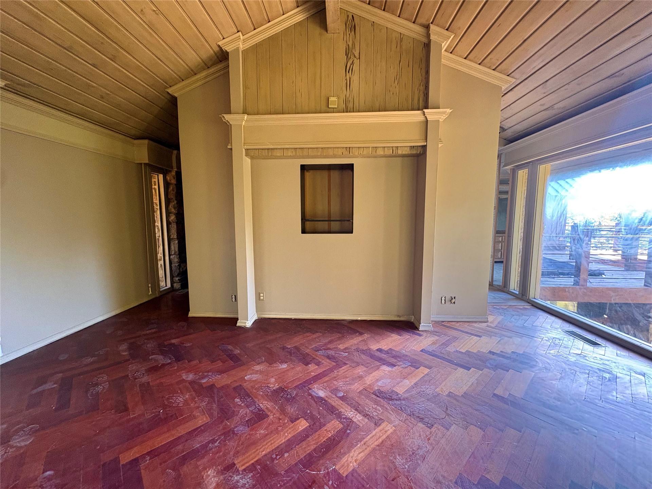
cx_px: 326
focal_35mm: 14
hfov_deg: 102.1
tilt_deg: -5.2
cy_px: 244
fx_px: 264
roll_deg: +0.2
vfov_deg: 85.7
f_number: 2.2
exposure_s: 1/60
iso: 400
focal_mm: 2.22
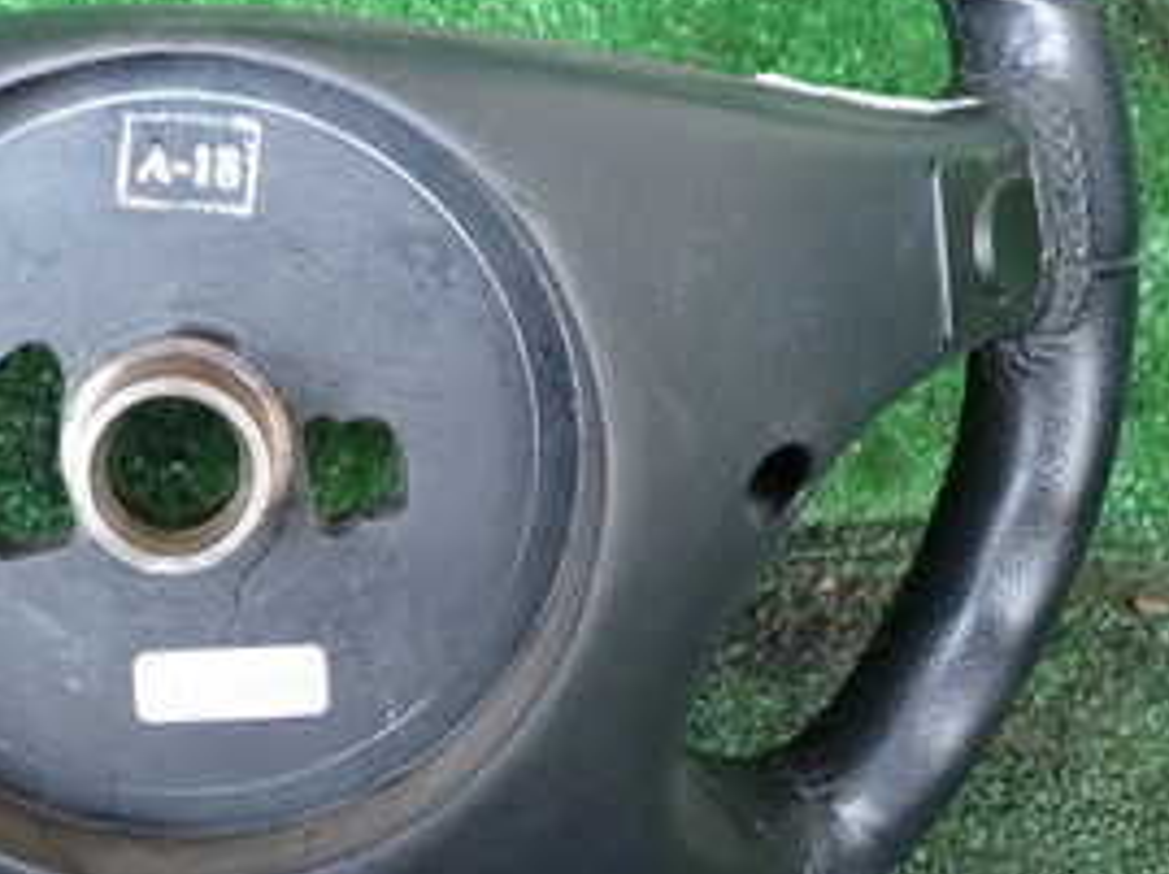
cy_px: 252
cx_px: 183
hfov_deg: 28.2
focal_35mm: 67
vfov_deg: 21.7
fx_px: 2260
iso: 200
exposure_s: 1/40
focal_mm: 5.4
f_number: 2.3
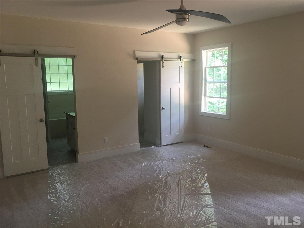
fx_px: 255
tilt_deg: -5.1
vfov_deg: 48.2
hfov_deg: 61.7
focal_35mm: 29
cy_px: 114
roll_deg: +0.6
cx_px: 152
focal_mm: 4.15
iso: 32
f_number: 2.2
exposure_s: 1/15
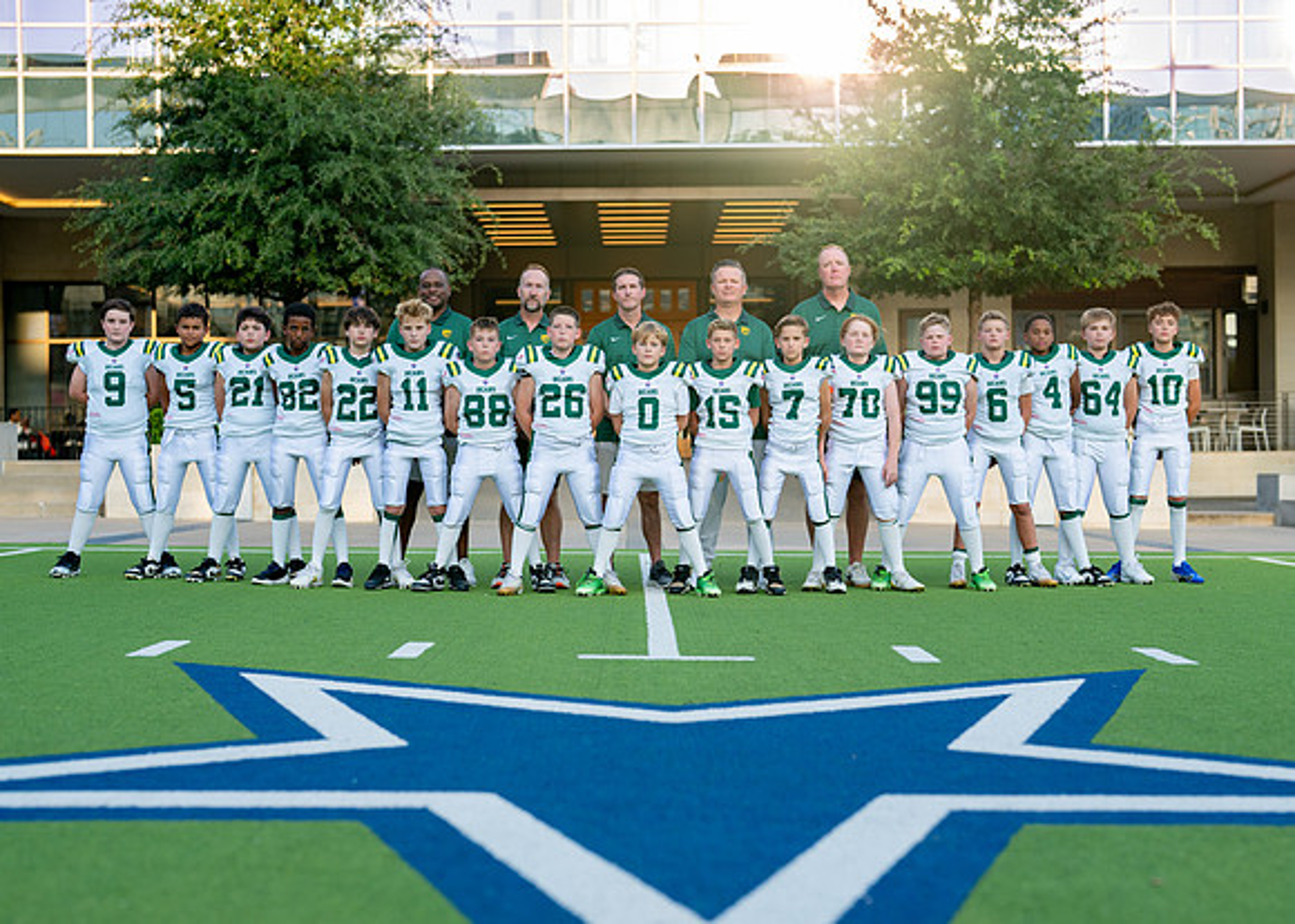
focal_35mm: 59
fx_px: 2171
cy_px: 464
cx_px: 660
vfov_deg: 24.0
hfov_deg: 33.2
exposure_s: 1/1000
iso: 100
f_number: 2
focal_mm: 50
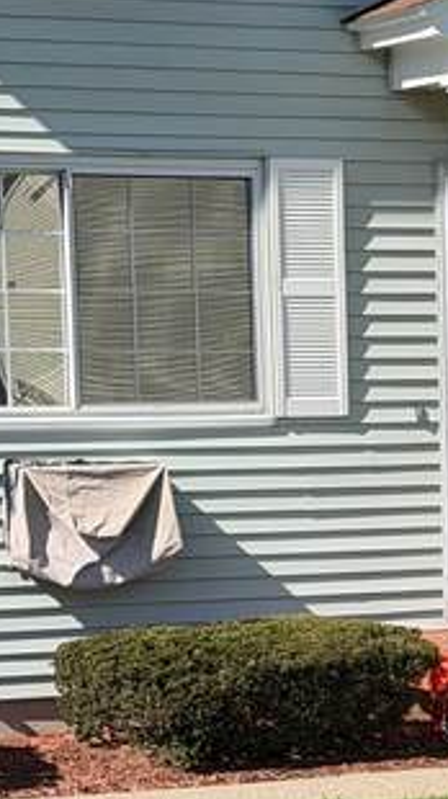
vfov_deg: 13.2
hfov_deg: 7.3
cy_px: 683
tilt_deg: -7.0
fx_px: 3427
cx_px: 793
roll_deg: +1.9
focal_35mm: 162
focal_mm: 6.76
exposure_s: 1/4098
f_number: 1.78
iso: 64
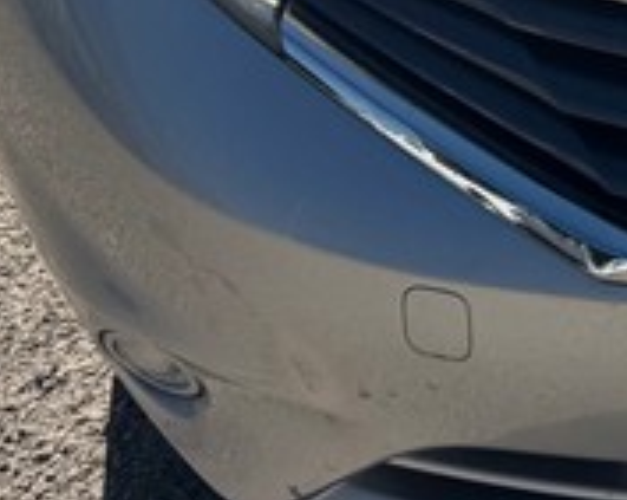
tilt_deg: -27.2
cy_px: -362
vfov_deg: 13.2
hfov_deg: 16.2
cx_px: 1010
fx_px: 1964
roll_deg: -3.2
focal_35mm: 106
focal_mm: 6.76
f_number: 1.78
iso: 80
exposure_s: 1/9009
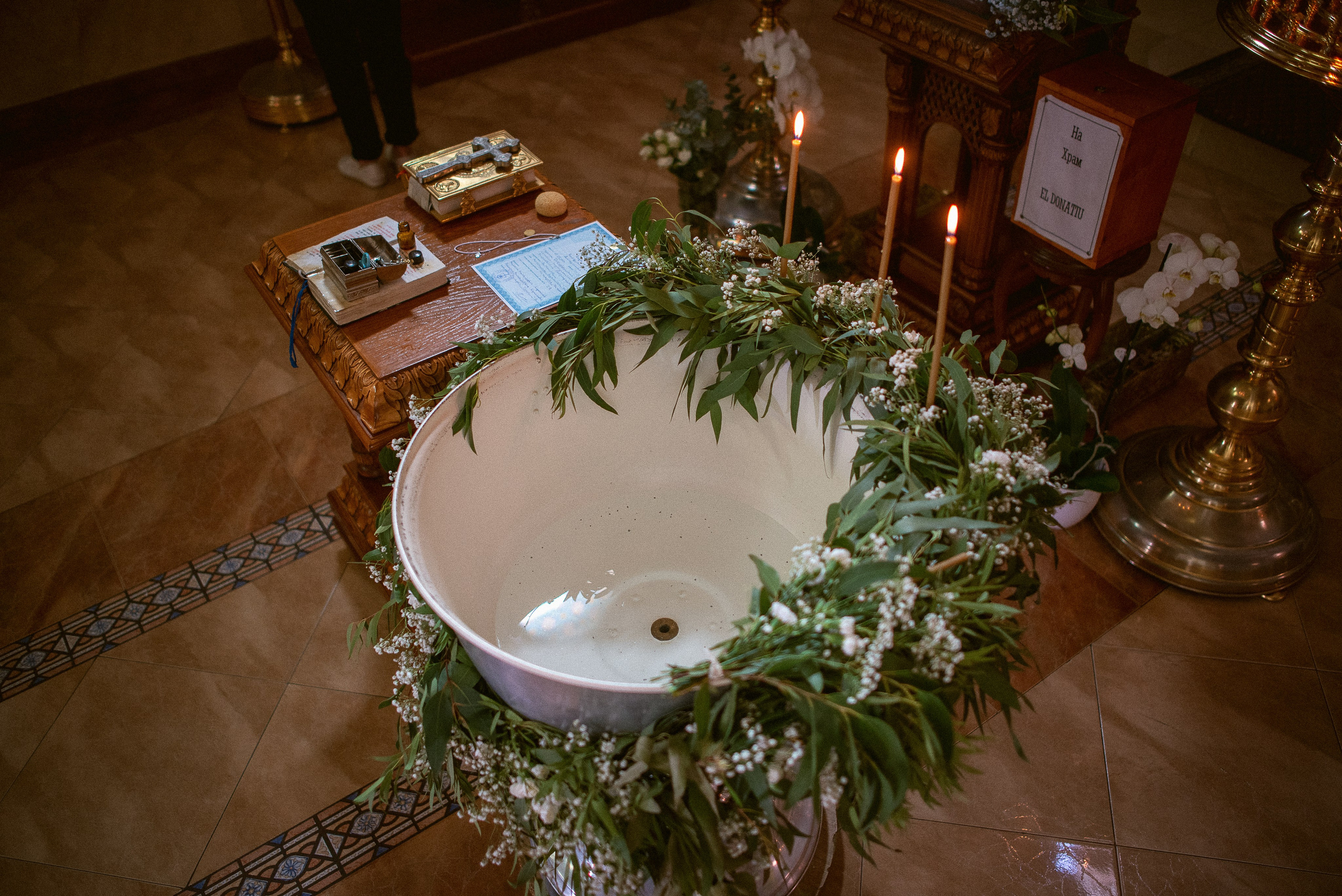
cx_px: 671
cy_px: 448
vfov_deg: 46.4
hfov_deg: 65.5
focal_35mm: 28
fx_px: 1044
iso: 640
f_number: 1.8
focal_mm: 28
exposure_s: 1/200
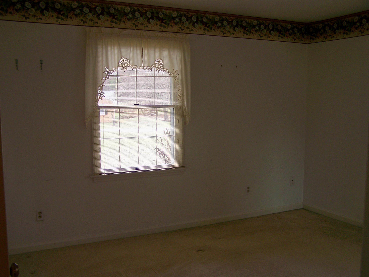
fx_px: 405
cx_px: 184
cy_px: 138
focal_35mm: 38
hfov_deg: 49.0
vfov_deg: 37.7
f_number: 2.8
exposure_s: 1/30
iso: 64
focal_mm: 6.3
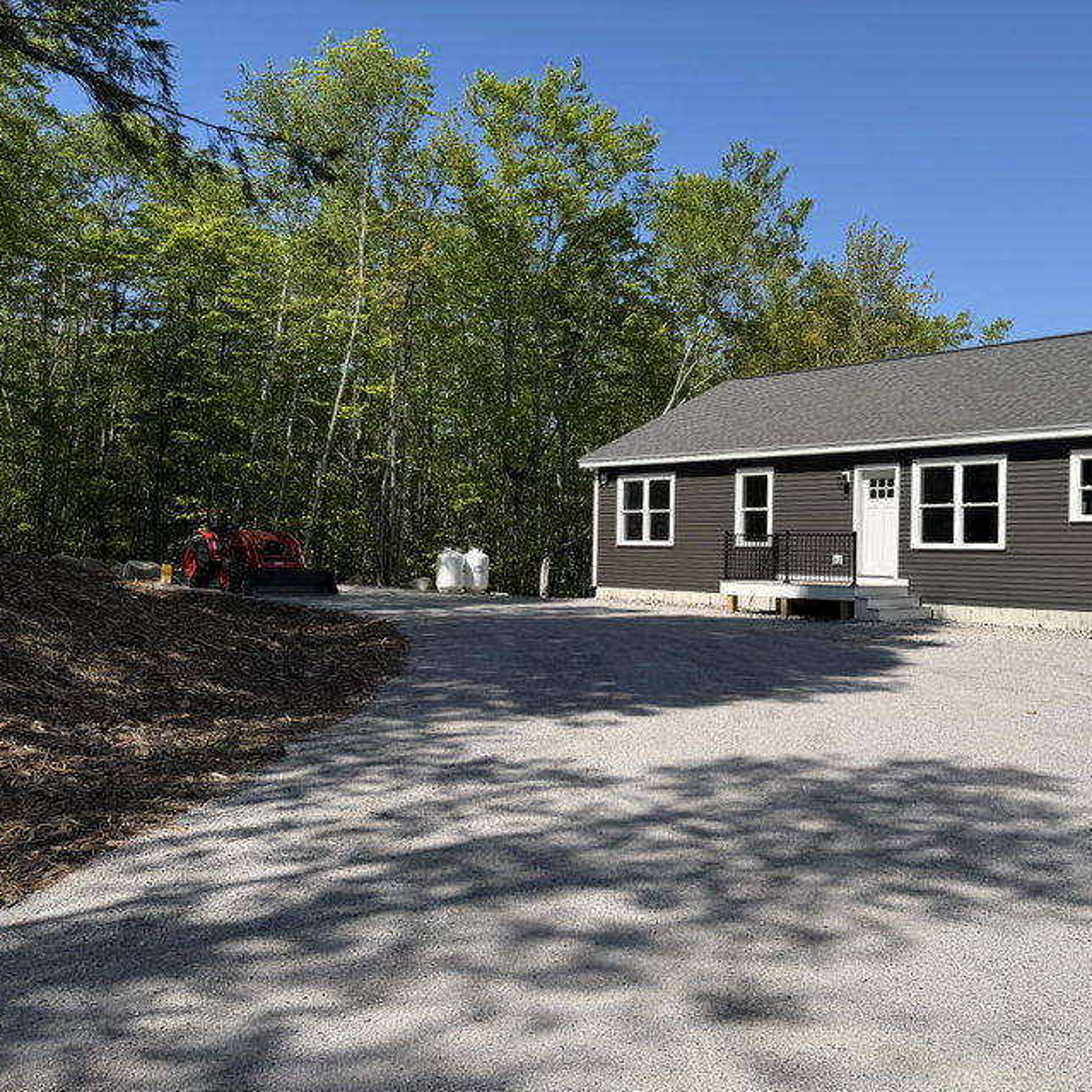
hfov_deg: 47.5
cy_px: 533
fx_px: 1213
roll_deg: -0.3
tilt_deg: -0.1
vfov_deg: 48.4
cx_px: 743
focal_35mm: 34
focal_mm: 6.76
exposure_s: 1/5714
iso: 80
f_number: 1.78
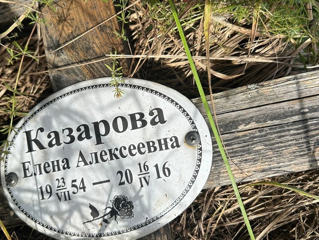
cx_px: 141
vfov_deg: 43.0
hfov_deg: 55.2
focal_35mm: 33
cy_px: 126
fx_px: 304
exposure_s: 1/2513
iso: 50
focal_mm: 5.7
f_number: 1.5
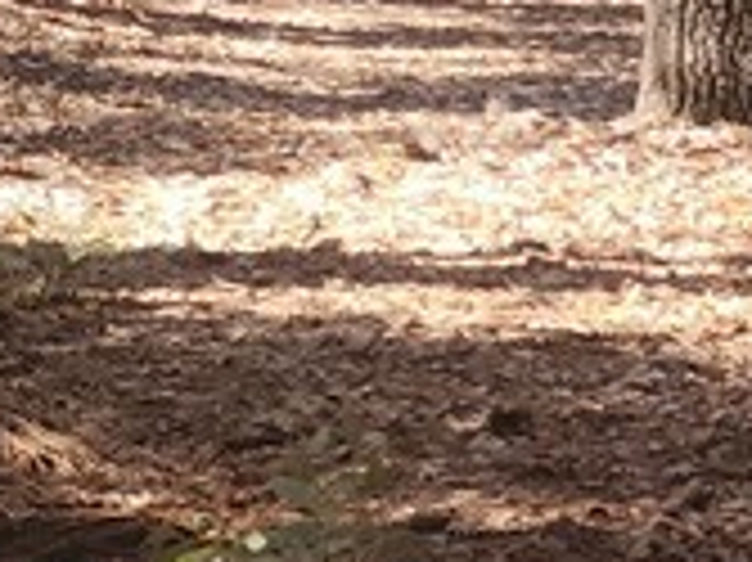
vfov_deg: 10.2
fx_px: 3061
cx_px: 1851
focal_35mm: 141
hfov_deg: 11.4
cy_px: -234
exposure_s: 1/125
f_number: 1.8
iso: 12
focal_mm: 6.4
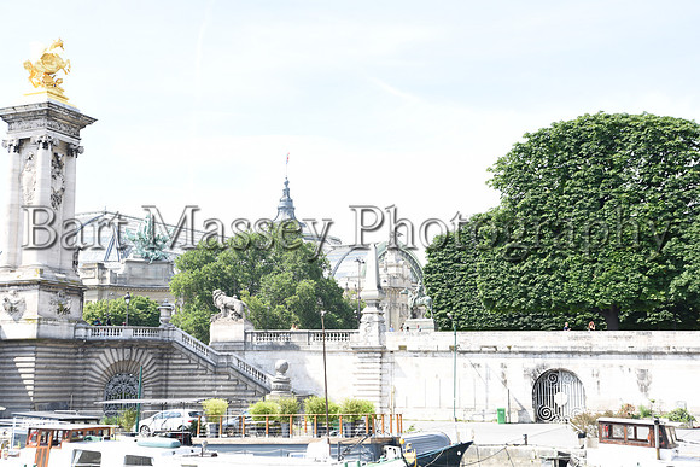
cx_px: 350
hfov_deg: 38.2
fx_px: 1011
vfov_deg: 26.0
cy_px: 234
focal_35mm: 52
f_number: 7.1
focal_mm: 52
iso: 180
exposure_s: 1/200
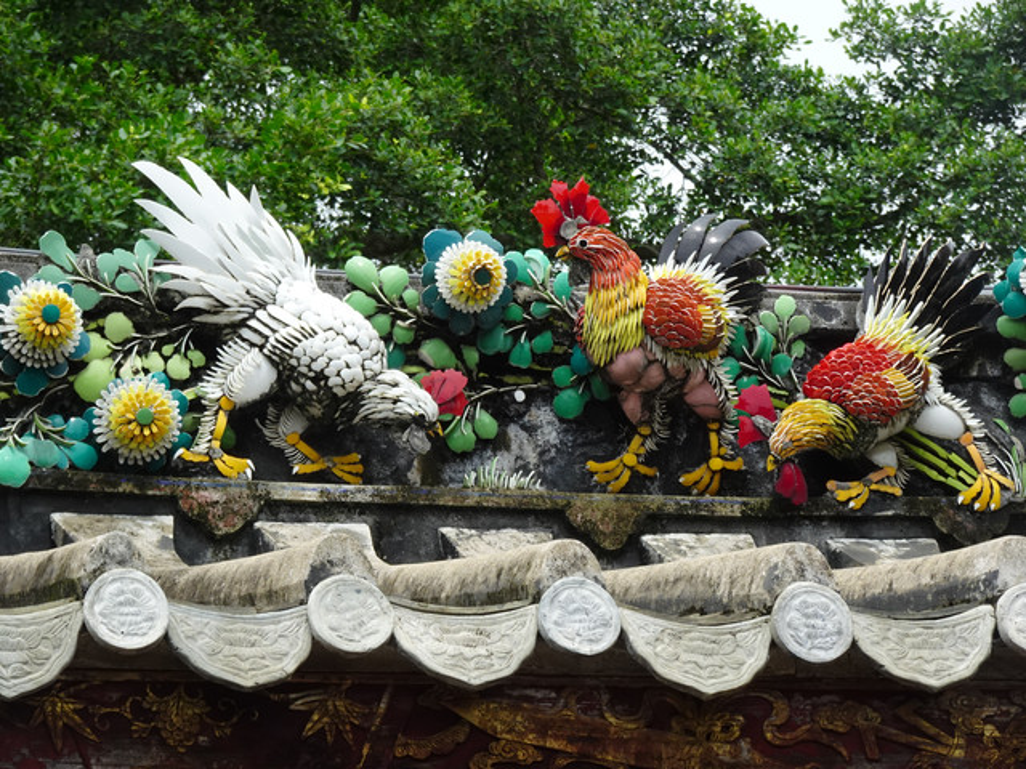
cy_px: 384
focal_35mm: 183
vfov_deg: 8.1
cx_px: 513
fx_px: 5424
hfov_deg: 10.8
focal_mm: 29.41
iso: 125
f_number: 5.6
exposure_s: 1/200
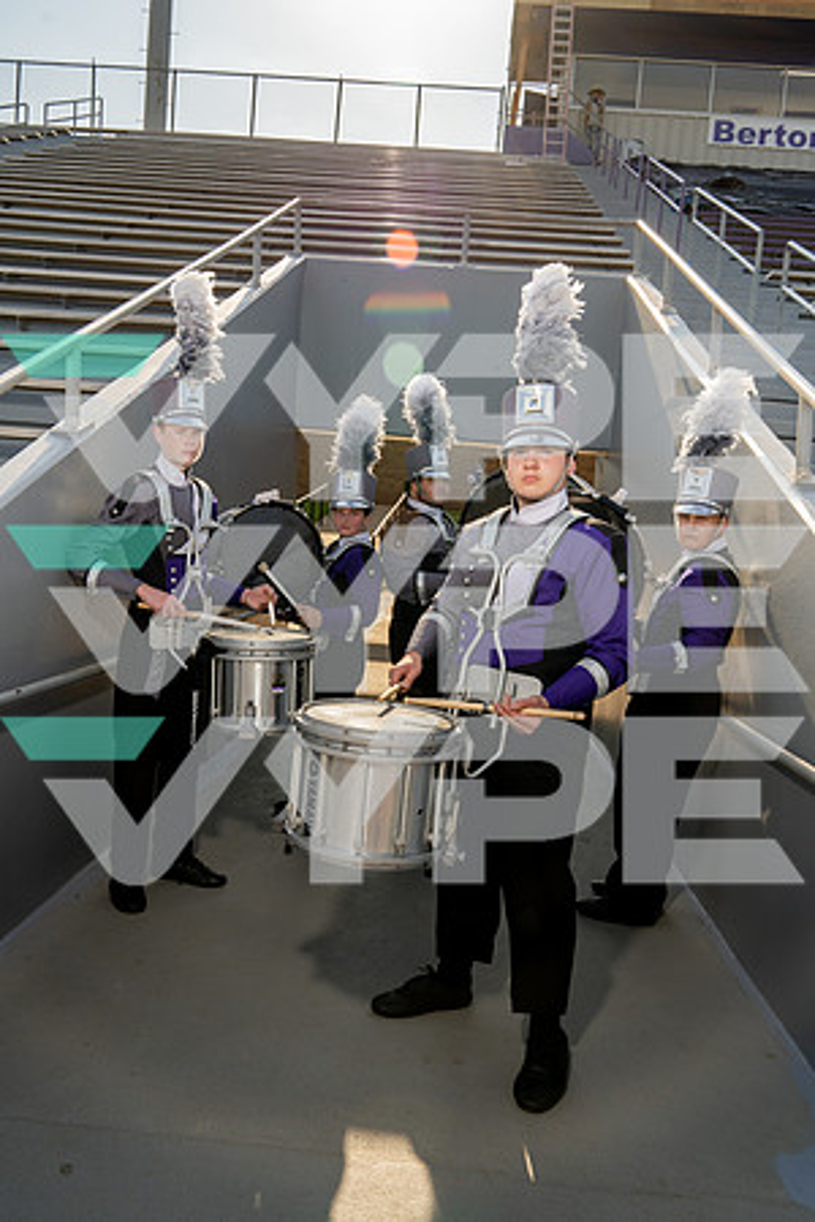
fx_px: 951
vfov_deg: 65.5
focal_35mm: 28
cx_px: 408
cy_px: 611
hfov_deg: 46.4
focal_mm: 28
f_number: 8
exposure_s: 1/250
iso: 100
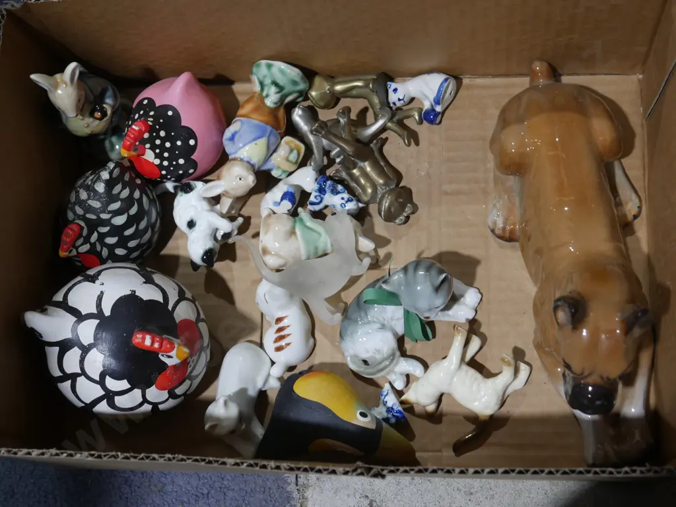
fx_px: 1133
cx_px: 338
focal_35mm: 58
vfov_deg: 25.2
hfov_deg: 33.2
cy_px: 254
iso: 500
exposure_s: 1/60
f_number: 5.4
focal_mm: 29
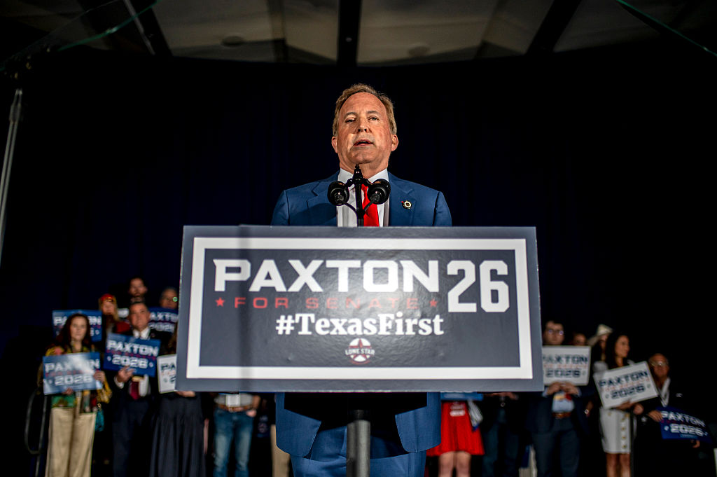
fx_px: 697
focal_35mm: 35
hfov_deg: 54.5
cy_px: 238
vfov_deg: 37.8
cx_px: 358
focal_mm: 35
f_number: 1.8
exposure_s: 1/800
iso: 500
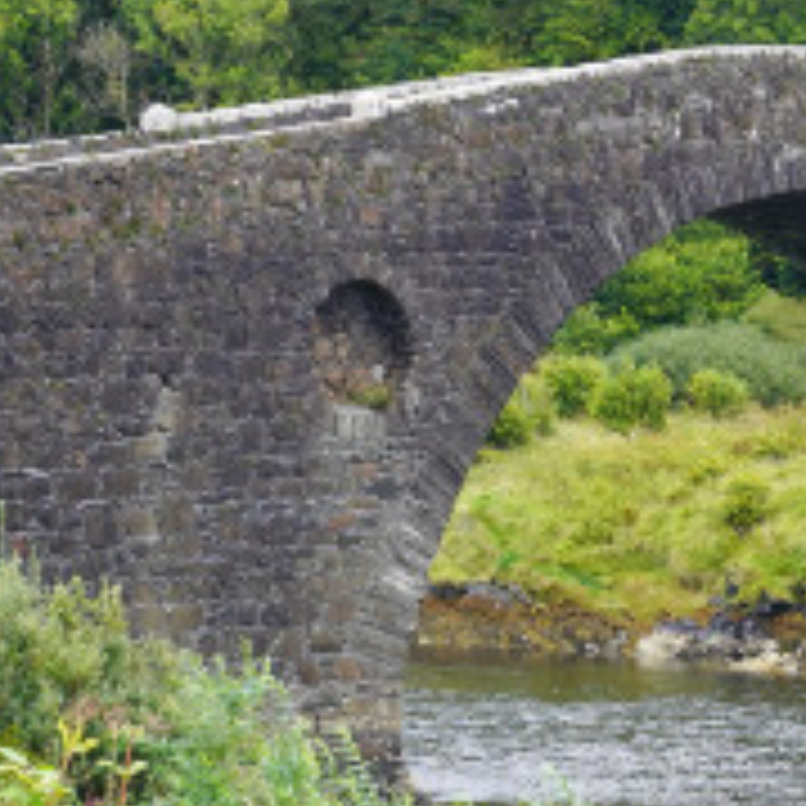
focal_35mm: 131
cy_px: 741
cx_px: 1013
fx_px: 3448
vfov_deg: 13.2
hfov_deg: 12.9
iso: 100
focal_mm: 23
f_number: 5
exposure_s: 1/80
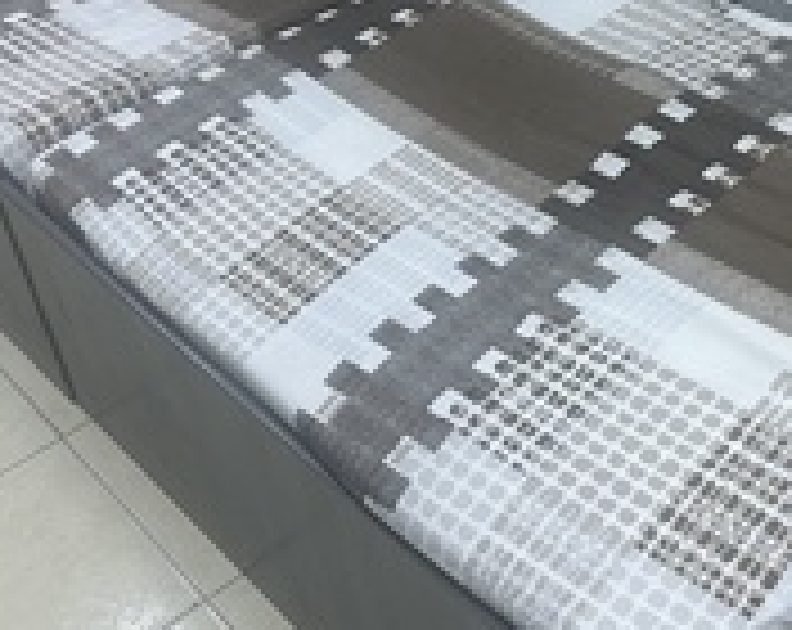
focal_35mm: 61
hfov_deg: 30.2
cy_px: 83
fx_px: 1427
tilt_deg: -32.6
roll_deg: +4.4
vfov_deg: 24.3
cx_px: 641
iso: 200
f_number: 1.78
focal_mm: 6.86
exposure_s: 1/60
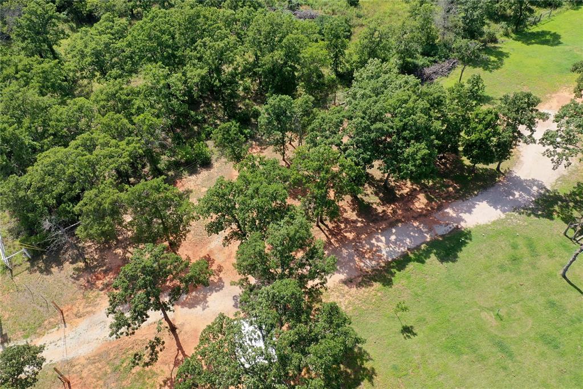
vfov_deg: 46.4
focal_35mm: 28
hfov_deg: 65.5
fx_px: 453
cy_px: 194
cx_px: 292
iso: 100
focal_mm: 10.26
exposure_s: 1/200
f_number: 5
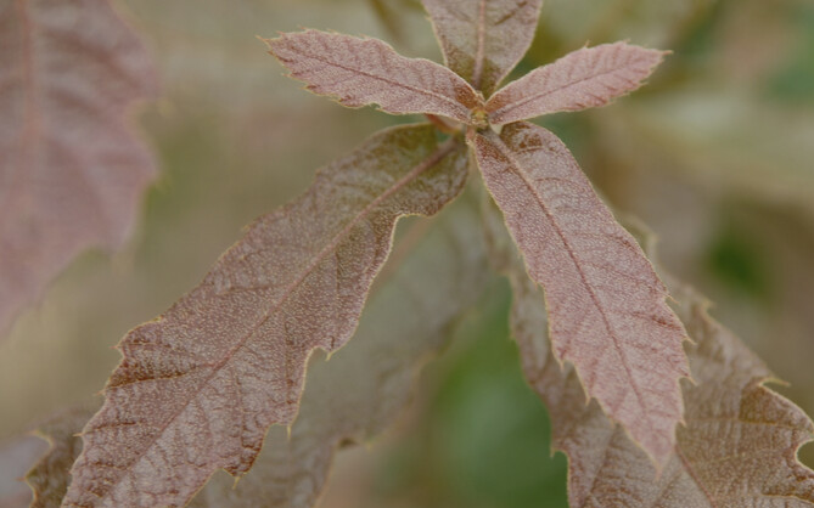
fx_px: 2857
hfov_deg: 16.2
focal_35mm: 129
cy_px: 202
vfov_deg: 10.2
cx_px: 516
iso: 100
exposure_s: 1/125
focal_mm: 55
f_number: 4
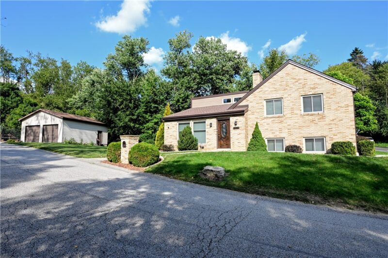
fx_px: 226
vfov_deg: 59.5
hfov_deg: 81.2
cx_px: 194
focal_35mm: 21
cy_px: 129
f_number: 8
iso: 100
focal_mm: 14
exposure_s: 1/100
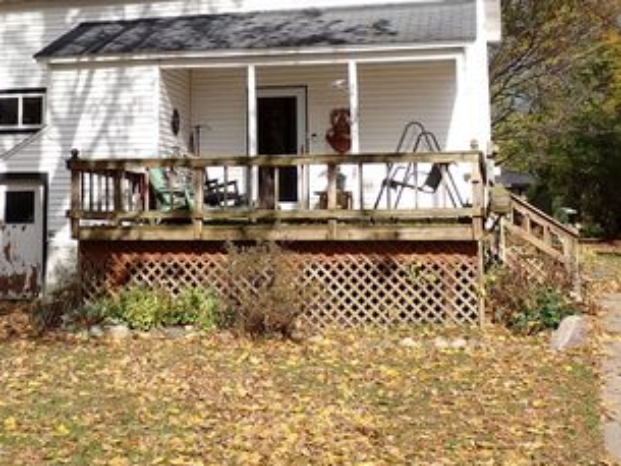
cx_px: 189
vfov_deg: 24.5
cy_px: 105
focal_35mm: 59
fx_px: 1059
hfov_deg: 32.3
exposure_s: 1/125
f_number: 10
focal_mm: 6.37
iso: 100
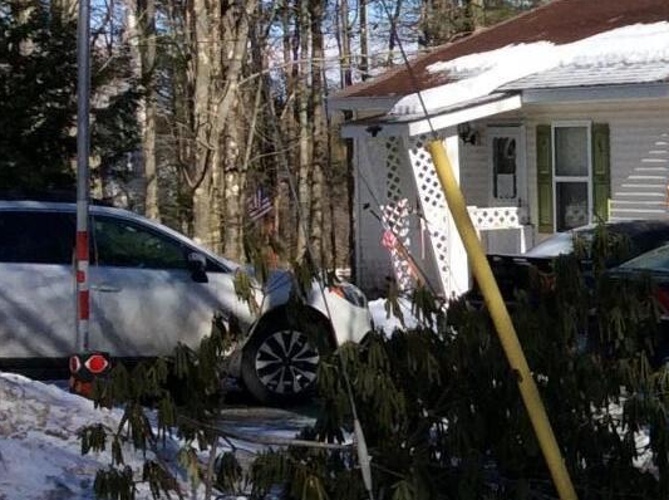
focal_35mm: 120
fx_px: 2316
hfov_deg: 14.9
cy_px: 231
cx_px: 1091
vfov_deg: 12.3
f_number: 2.4
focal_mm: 3.3
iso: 32
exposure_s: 1/1466
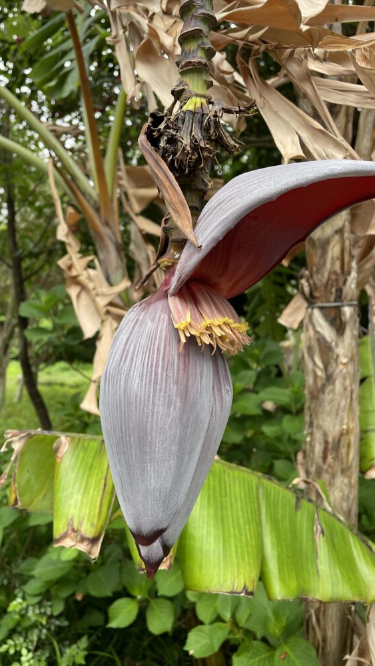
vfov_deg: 66.1
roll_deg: -4.3
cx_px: 163
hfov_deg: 40.1
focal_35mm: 29
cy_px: 328
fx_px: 512
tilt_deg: +2.3
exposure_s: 1/133
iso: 32
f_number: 1.6
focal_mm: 4.2
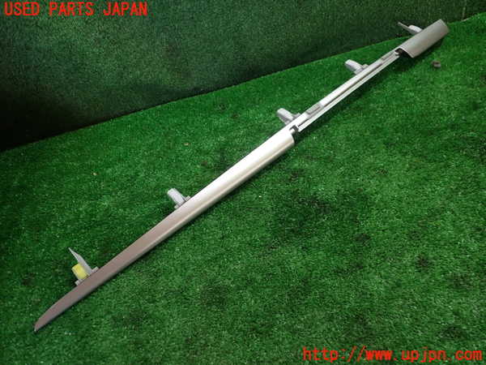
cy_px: 182
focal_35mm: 30
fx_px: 421
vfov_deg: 46.8
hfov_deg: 60.0
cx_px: 243
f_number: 2.3
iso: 200
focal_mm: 5.4
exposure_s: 1/50
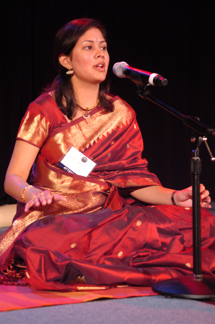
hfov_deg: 16.5
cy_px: 162
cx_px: 108
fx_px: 743
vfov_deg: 24.7
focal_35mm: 82
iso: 400
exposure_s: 1/30
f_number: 2.8
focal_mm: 55
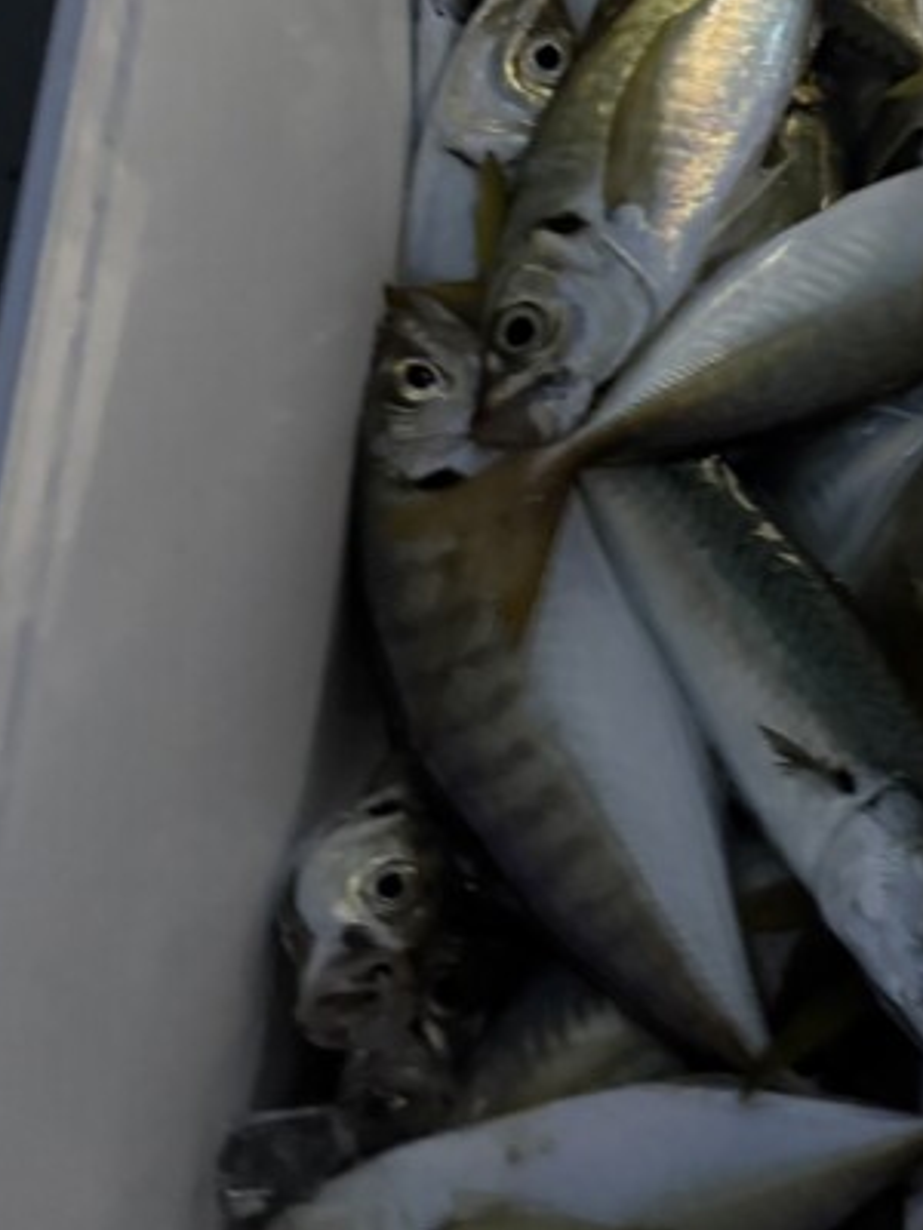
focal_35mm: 48
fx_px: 1706
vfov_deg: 38.6
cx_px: 825
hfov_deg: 29.1
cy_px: 308
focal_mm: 6.76
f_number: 1.78
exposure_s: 1/30
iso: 1000
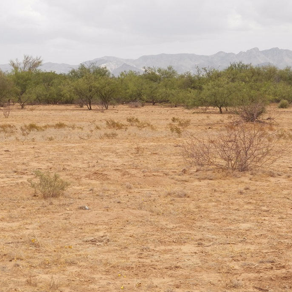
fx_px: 907
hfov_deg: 18.2
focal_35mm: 95
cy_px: 158
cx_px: 94
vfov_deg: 18.3
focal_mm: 13.2
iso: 125
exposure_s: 1/1250
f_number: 4
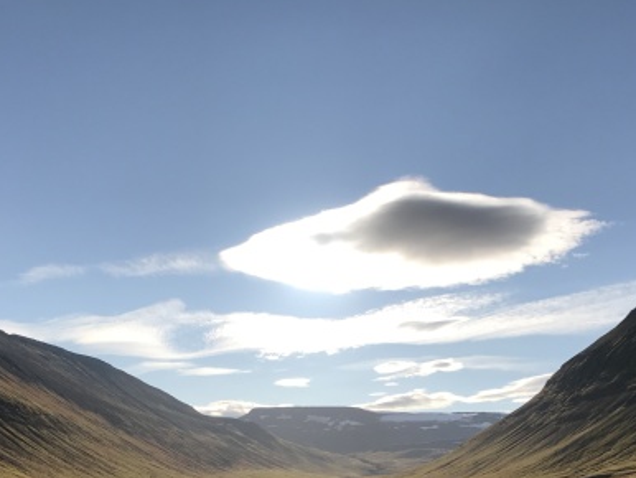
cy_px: 445
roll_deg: -1.0
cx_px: 283
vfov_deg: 24.4
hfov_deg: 33.2
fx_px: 1066
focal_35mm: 58
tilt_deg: +6.8
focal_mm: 3.99
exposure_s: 1/4000
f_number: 1.8
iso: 20
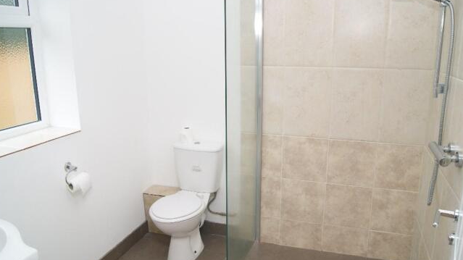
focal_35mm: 29
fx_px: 356
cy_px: 137
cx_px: 227
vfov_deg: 40.1
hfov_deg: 66.1
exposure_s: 1/60
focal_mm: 18
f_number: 5.6
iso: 400
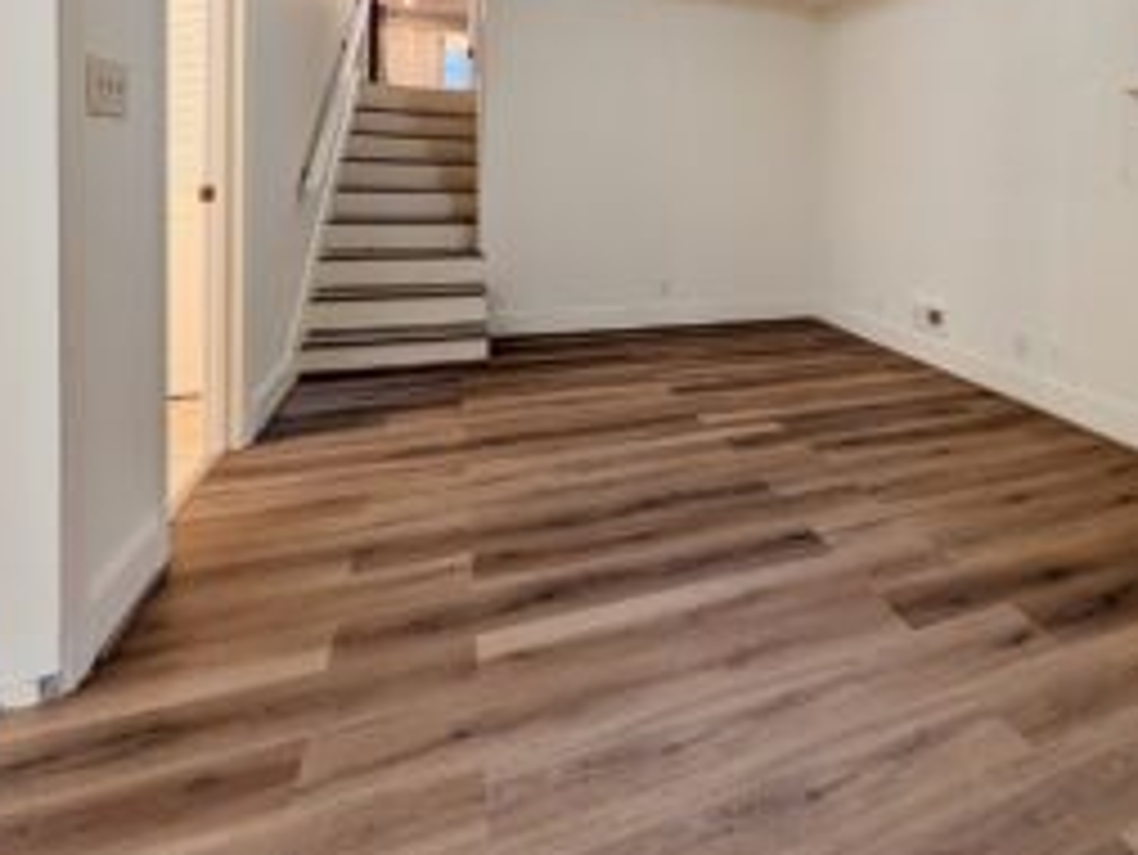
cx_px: 769
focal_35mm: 19
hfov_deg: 81.5
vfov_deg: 63.9
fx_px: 625
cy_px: 196
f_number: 1.7
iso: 90
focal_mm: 2.02
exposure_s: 1/120
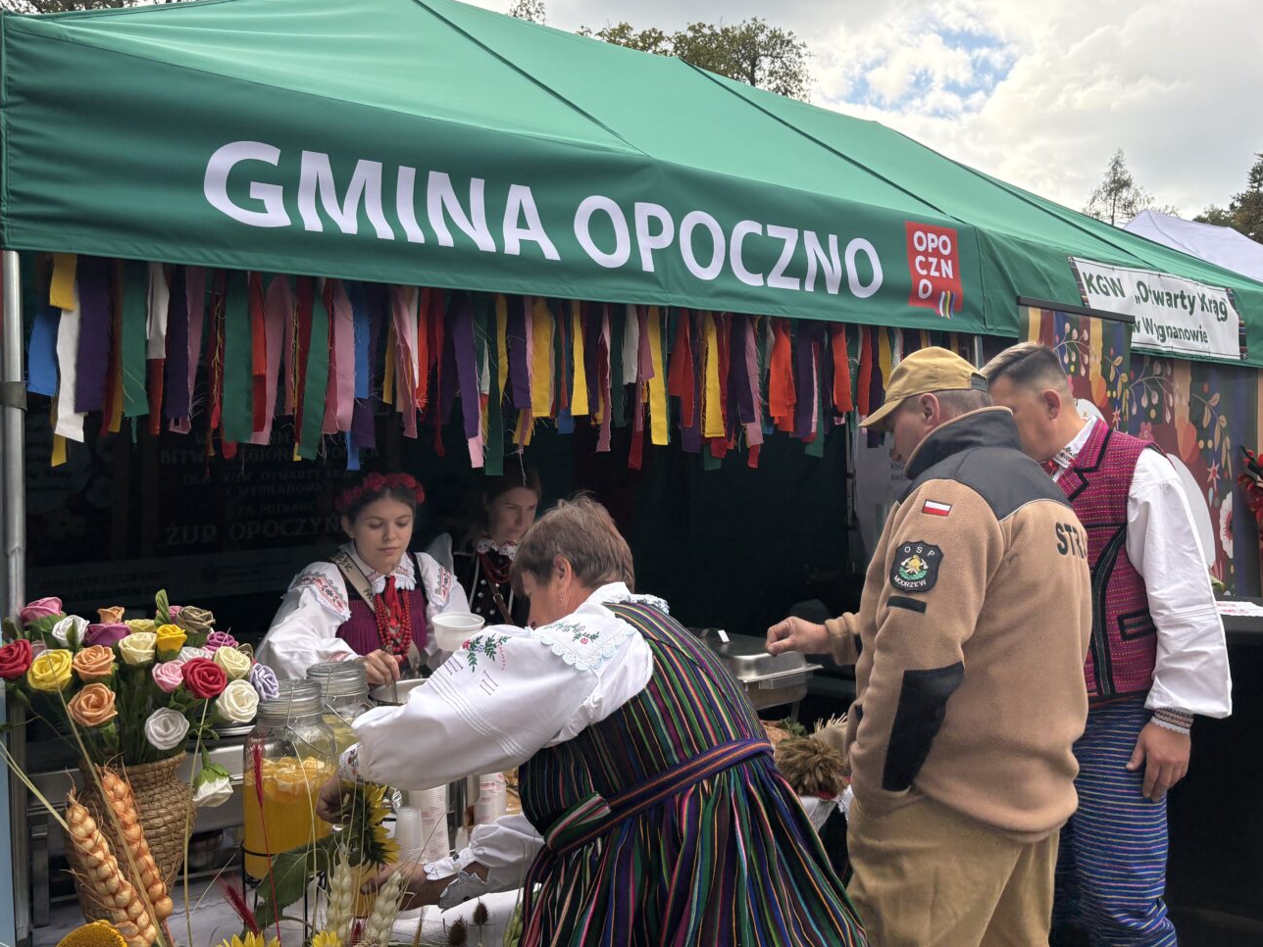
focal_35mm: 31
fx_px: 1131
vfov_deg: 45.3
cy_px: 414
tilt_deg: +0.9
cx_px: 657
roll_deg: -2.9
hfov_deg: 58.3
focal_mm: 5.96
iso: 50
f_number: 1.6
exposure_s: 1/1799
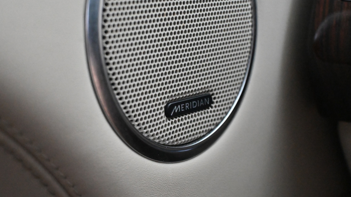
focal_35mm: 70
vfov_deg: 17.2
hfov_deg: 30.2
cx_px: 176
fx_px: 651
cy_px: 102
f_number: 6
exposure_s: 1/20
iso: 12800
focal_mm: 44
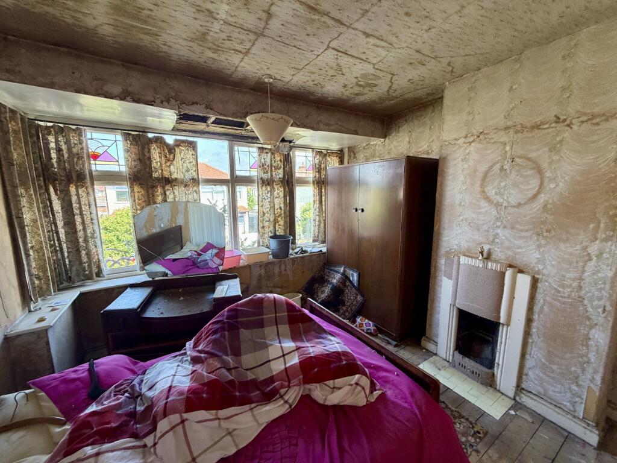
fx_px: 250
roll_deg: +1.4
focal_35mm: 14
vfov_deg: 85.7
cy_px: 232
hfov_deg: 102.1
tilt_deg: -8.6
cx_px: 308
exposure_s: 1/121
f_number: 2.2
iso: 320
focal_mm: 2.22
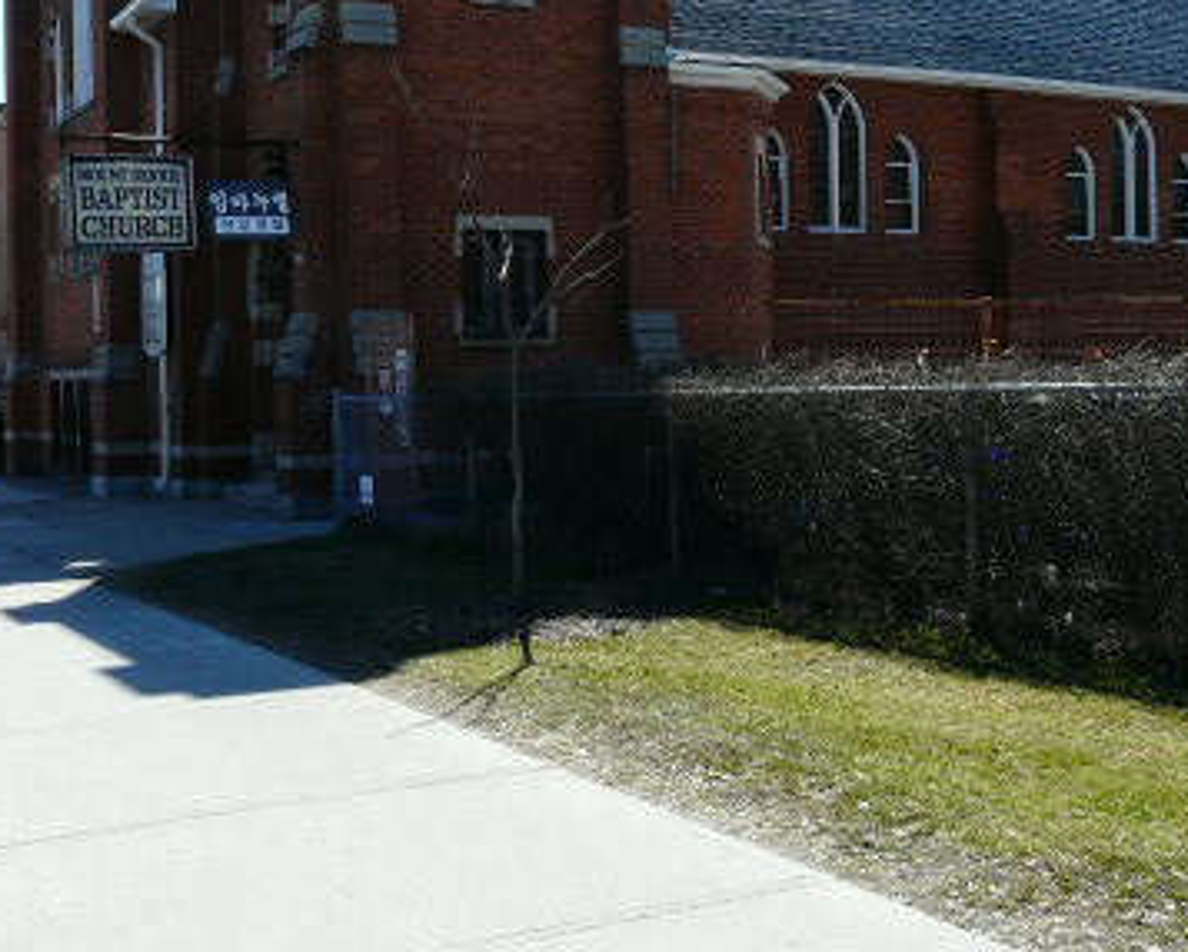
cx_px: 646
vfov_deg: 30.8
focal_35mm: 49
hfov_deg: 38.0
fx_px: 1724
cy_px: 393
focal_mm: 4.6
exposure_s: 1/320
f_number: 5.6
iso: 100
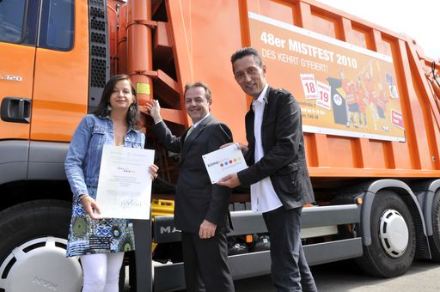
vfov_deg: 50.3
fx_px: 311
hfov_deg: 70.5
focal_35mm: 26
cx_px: 220
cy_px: 146
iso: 200
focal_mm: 17
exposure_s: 1/100
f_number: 11
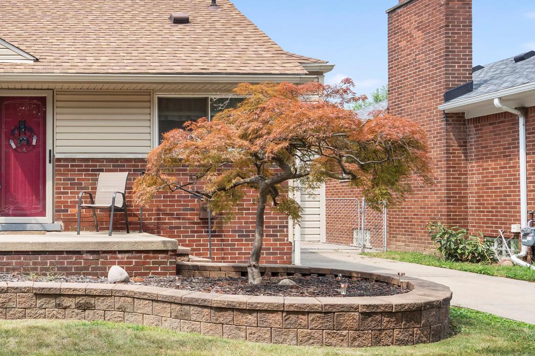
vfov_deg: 31.8
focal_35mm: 42
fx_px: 624
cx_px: 38
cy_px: 197
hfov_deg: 42.0
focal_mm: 22
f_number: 8
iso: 500
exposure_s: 1/640
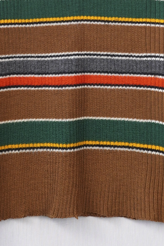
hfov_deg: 10.4
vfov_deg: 15.5
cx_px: 70
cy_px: 104
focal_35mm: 132
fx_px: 902
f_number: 5.6
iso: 320
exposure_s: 1/60
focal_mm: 32
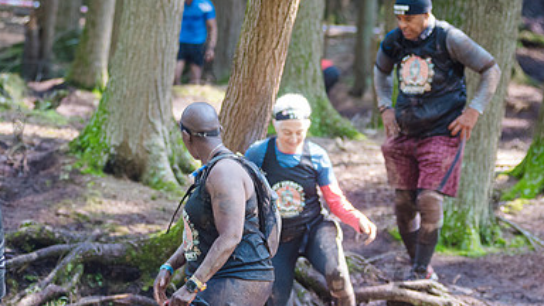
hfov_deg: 11.8
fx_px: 2640
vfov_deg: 6.6
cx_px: 250
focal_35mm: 183
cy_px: 185
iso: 1000
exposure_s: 1/400
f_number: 3.2
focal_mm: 105
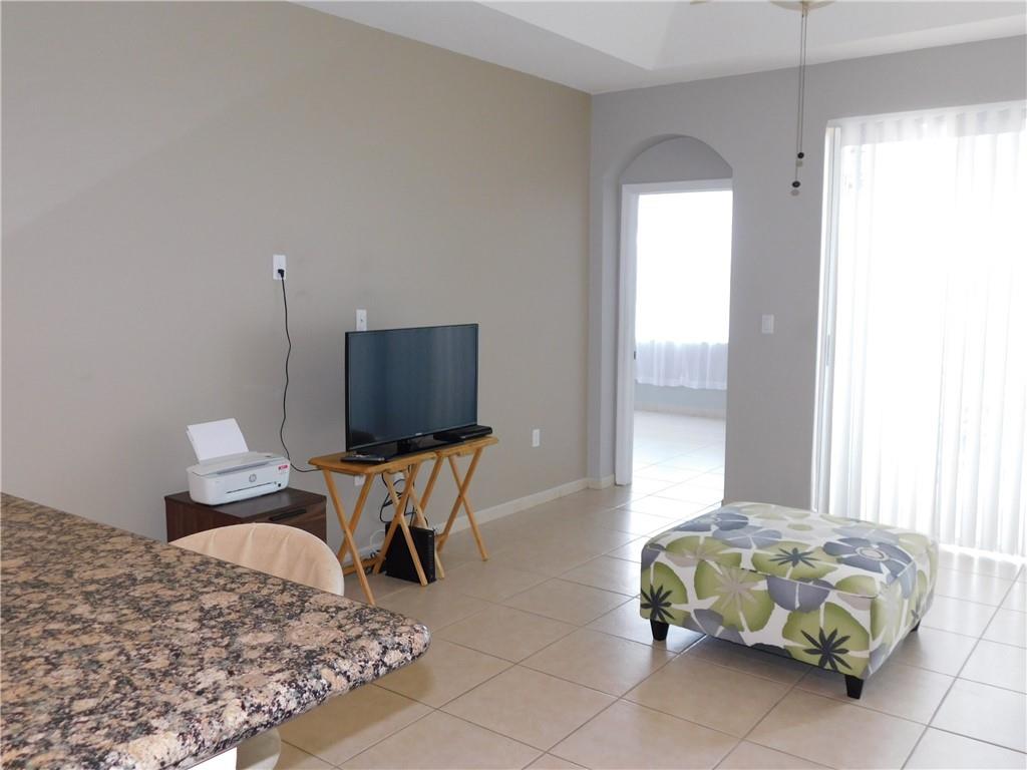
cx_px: 514
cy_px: 385
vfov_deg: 46.8
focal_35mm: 30
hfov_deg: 60.0
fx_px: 890
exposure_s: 1/30
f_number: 3.2
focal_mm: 5.3
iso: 200
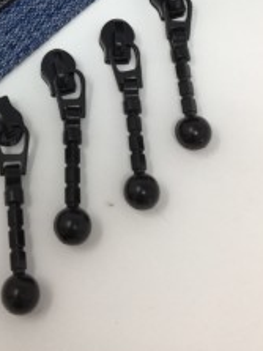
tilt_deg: -64.7
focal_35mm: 65
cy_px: 8
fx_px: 659
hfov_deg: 22.2
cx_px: 50
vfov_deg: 28.2
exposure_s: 1/100
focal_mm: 4.15
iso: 25
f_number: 2.2
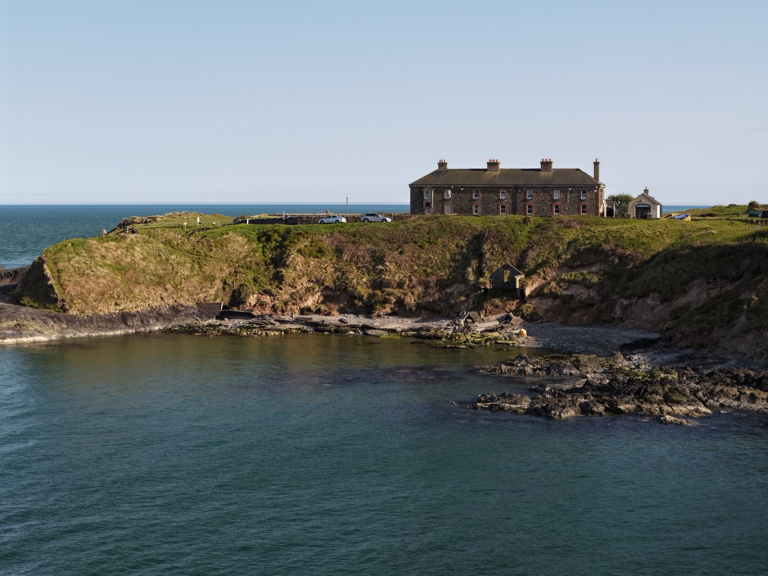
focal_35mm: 70
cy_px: 288
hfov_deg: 27.8
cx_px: 384
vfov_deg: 21.0
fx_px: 1553
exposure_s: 1/160
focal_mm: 19.35
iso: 160
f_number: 2.8
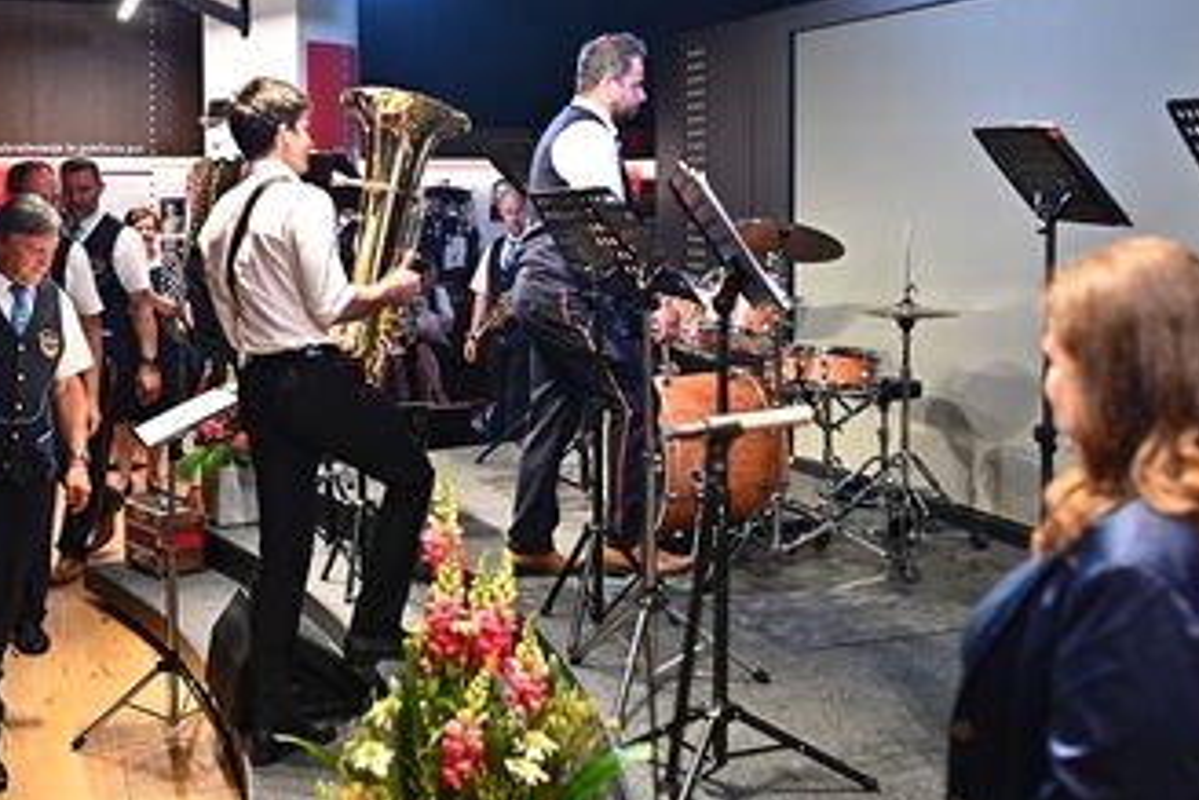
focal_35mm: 48
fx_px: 1599
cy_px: 281
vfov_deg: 28.0
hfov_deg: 41.1
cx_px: 589
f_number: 3.2
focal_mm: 35
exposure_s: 1/125
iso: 1600
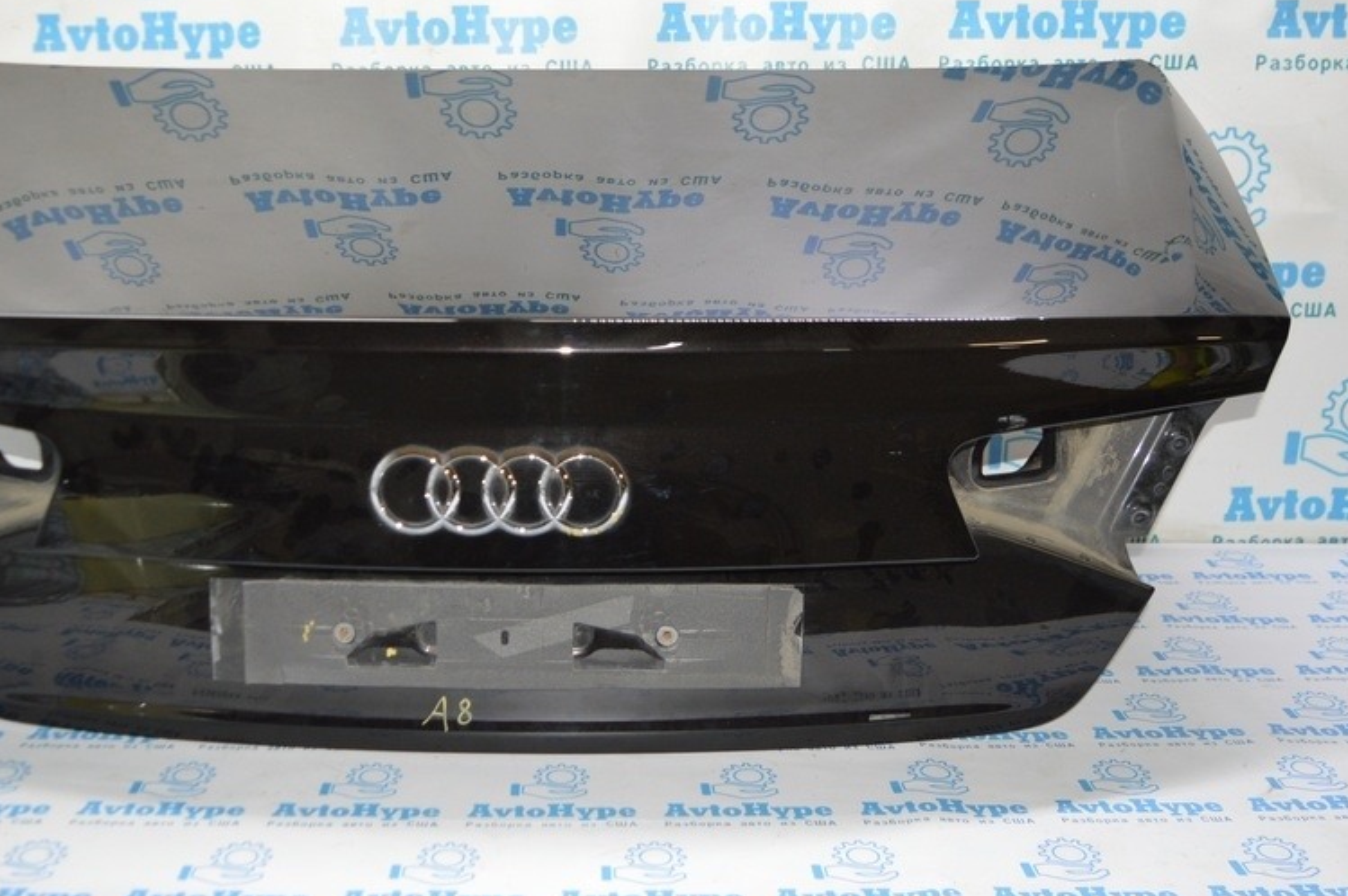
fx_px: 1534
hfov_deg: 47.1
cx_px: 533
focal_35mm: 41
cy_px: 327
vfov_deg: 32.4
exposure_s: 1/60
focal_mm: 20
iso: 450
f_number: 3.8
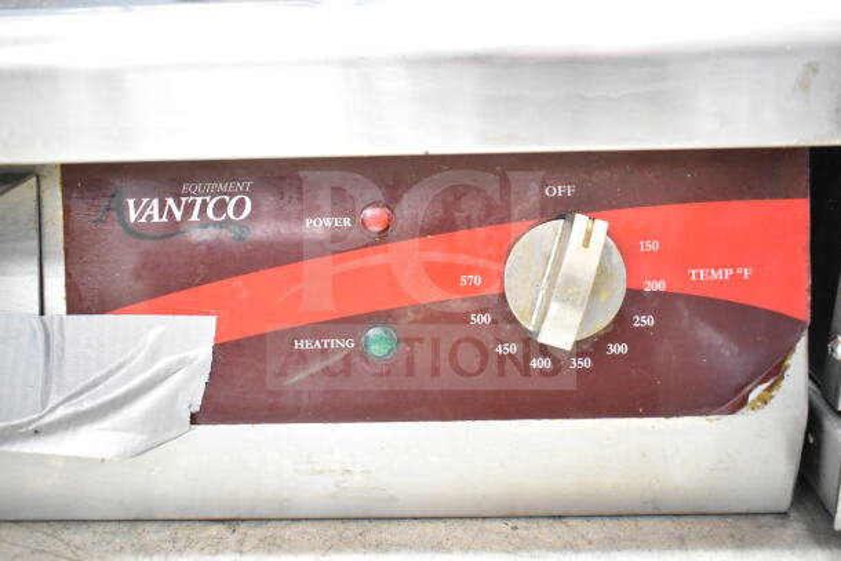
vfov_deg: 36.9
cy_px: 280
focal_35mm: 36
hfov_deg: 53.1
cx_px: 420
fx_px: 841
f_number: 3.8
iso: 8000
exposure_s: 1/40
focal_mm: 24
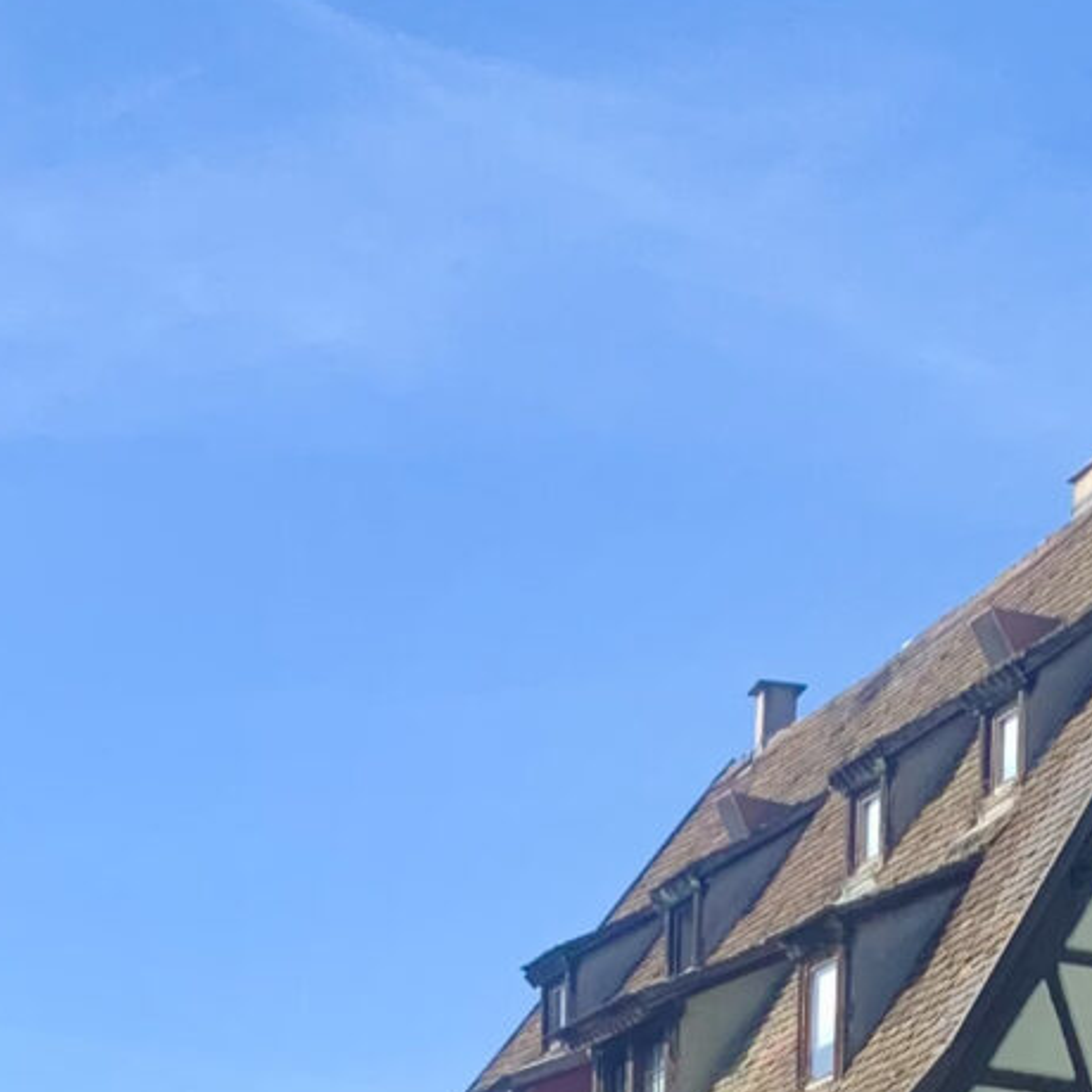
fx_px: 4568
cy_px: 2153
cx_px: 729
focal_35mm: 128
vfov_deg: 12.2
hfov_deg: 13.6
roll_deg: -2.0
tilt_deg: +0.8
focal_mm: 4.25
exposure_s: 1/235
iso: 25
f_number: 1.8
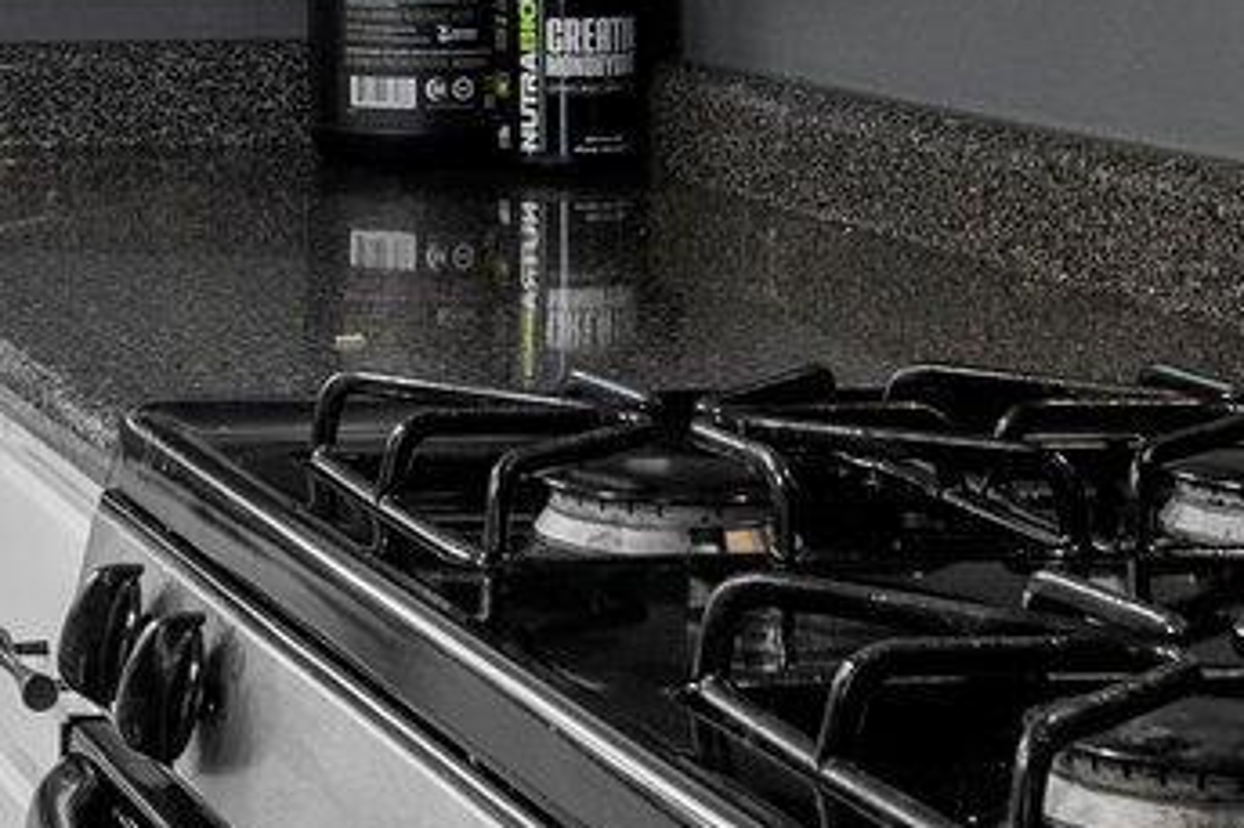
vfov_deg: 11.3
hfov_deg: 15.4
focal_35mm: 119
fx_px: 4110
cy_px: -125
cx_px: -810
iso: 320
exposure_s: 1/3
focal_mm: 20
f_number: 8
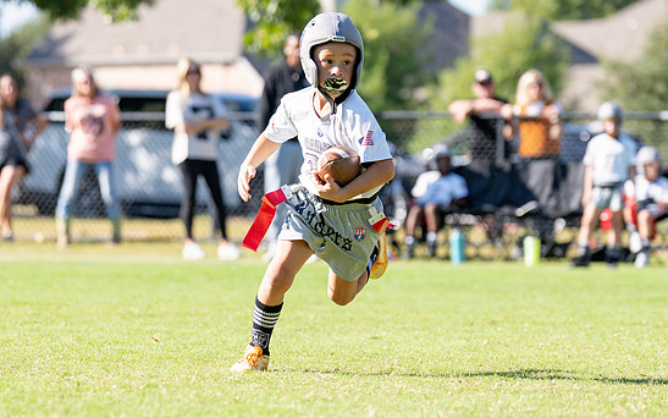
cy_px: 200
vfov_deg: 5.6
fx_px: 4242
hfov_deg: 9.0
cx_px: 292
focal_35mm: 233
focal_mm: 131
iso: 250
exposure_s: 1/3200
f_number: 2.8
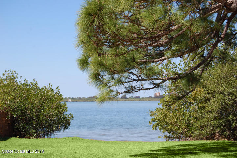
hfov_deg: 27.0
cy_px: 79
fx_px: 493
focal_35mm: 75
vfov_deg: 18.1
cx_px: 118
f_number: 9
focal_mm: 50
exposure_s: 1/320
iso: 200
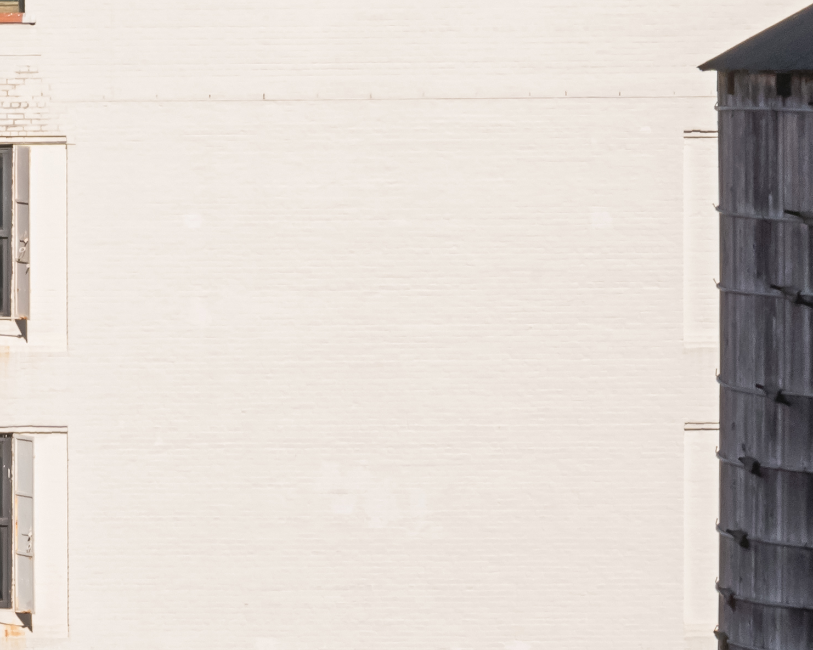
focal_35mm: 266
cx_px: -126
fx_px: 6399
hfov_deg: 7.2
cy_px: 7
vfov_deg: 5.8
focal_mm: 70
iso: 500
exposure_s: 1/160
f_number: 22
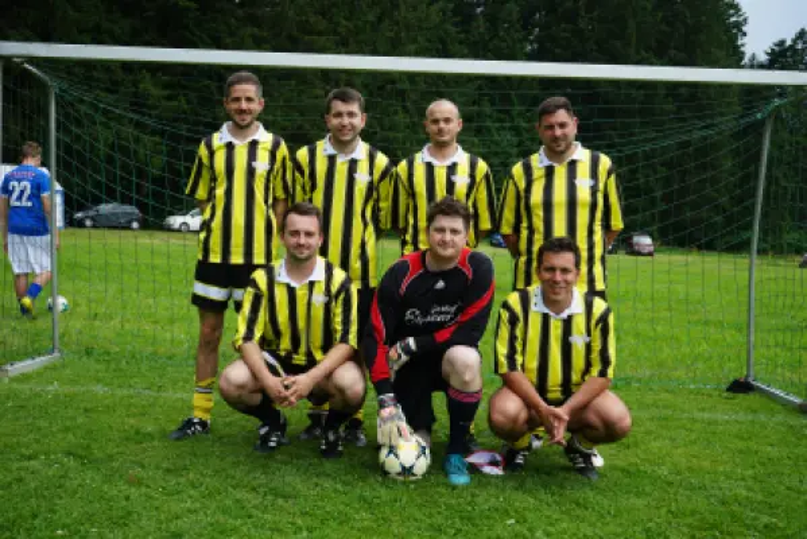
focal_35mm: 41
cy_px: 270
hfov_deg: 47.4
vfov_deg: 32.7
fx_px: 919
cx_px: 404
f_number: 7.1
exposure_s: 1/80
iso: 100
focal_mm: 41
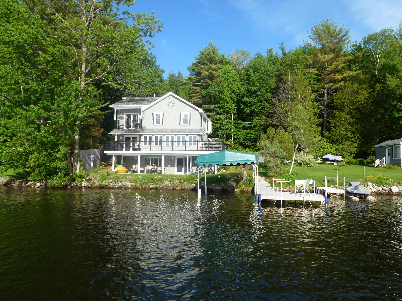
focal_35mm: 25
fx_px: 290
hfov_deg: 69.4
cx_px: 203
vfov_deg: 54.9
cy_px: 156
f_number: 4
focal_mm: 4.3
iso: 100
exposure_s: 1/400
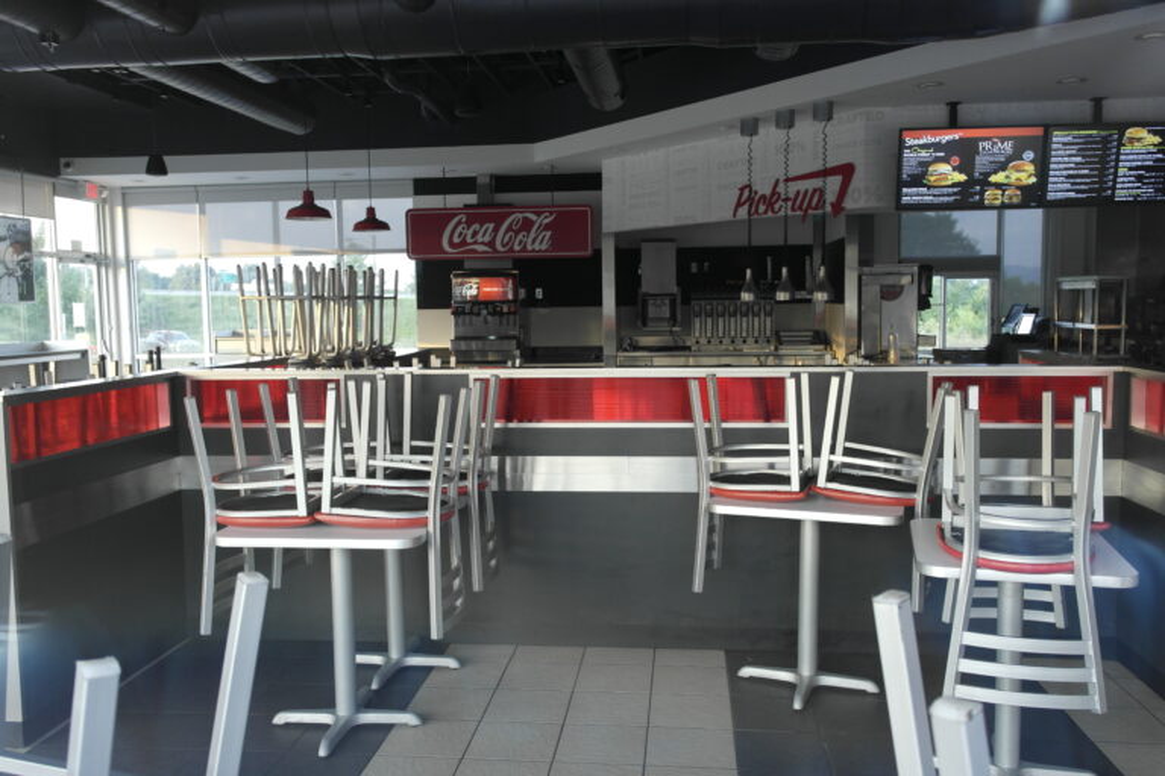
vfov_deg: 43.6
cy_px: 388
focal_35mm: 30
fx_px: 971
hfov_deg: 61.9
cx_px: 582
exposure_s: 1/50
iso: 400
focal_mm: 20
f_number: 3.5
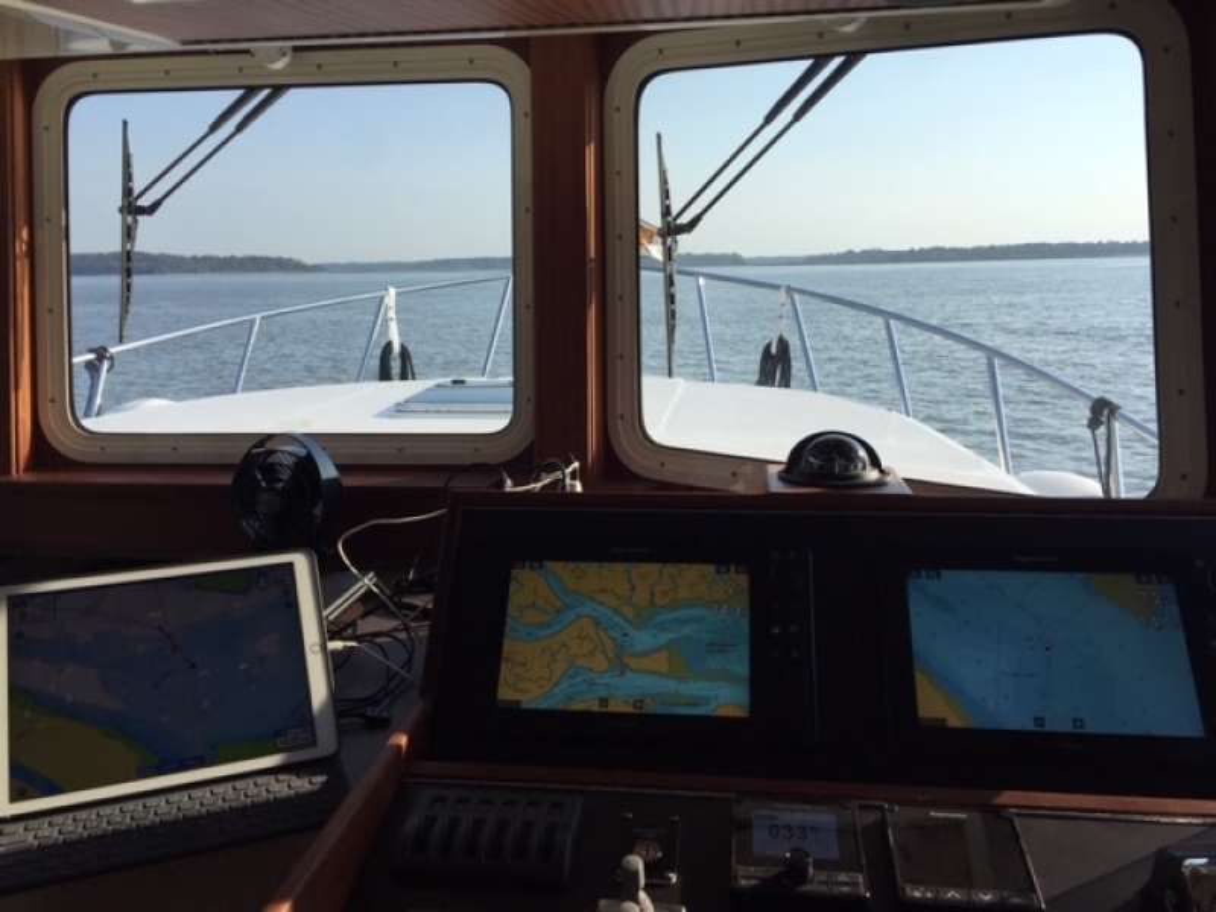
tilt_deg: -9.6
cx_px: 608
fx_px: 1019
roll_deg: -1.2
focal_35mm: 29
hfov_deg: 61.7
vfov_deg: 48.2
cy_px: 456
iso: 32
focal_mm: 4.15
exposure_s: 1/1799
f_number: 2.2
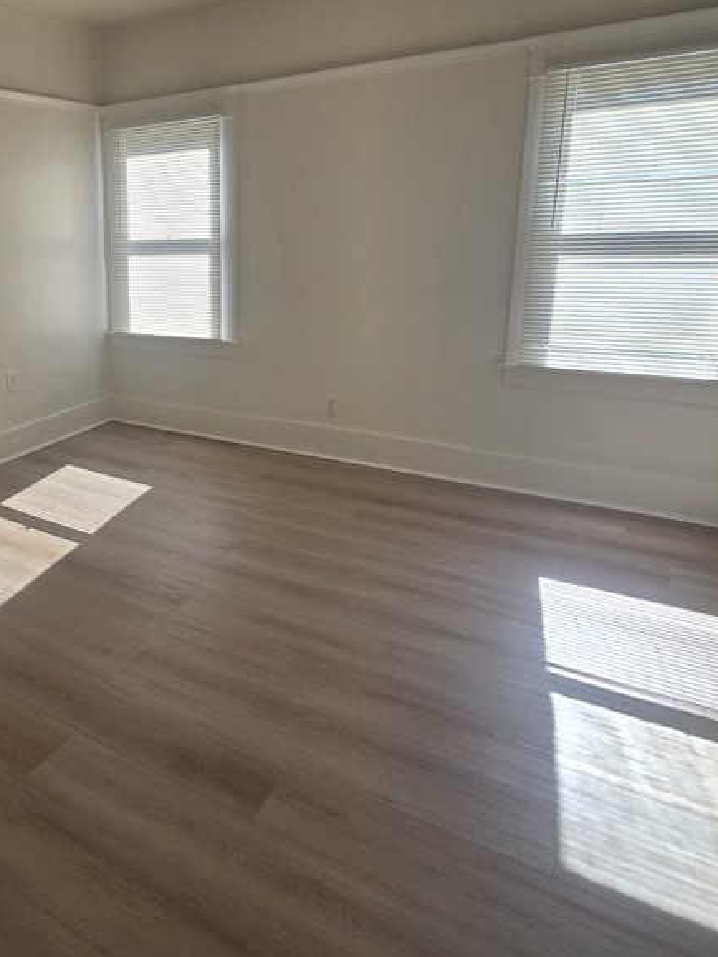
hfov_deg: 54.2
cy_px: 390
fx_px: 636
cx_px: 127
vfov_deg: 73.3
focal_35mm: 23
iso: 50
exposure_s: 1/282
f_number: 2.2
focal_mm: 2.2
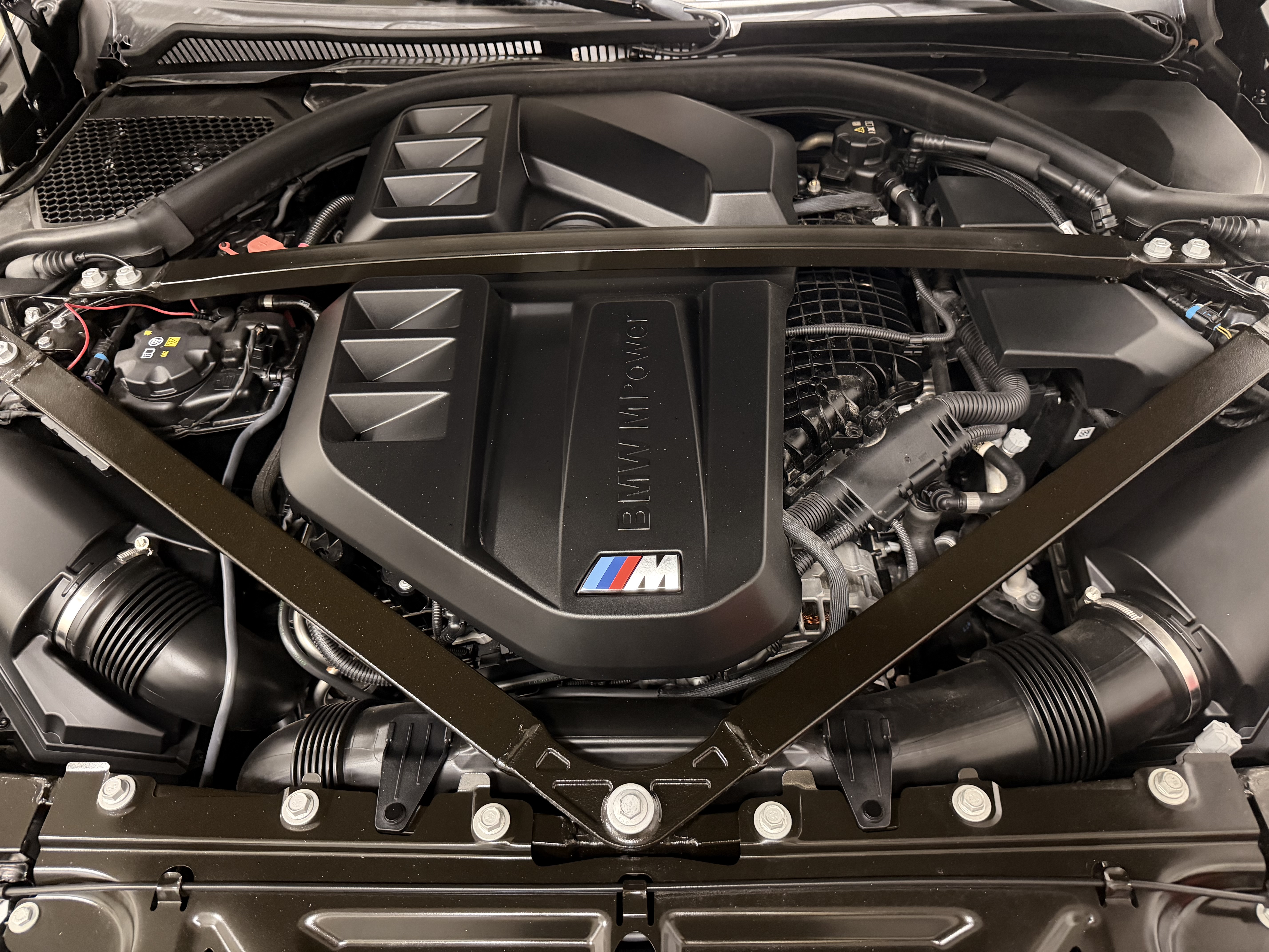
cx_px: 634
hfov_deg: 71.6
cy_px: 476
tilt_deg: -49.0
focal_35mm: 24
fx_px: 880
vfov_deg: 56.8
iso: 1000
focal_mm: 6.76
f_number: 1.78
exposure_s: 1/30
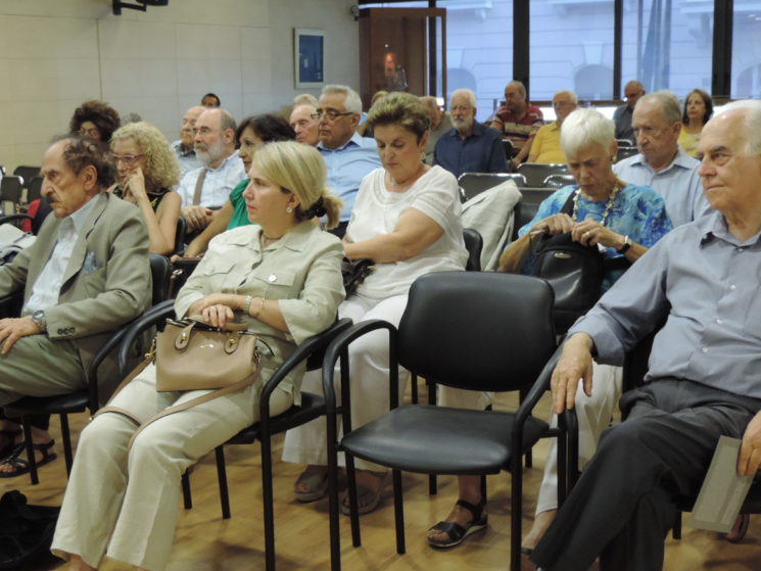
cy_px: 324
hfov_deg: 34.9
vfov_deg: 26.5
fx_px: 1209
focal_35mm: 55
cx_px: 351
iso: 400
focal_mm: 7.1
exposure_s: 1/15
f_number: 3.3
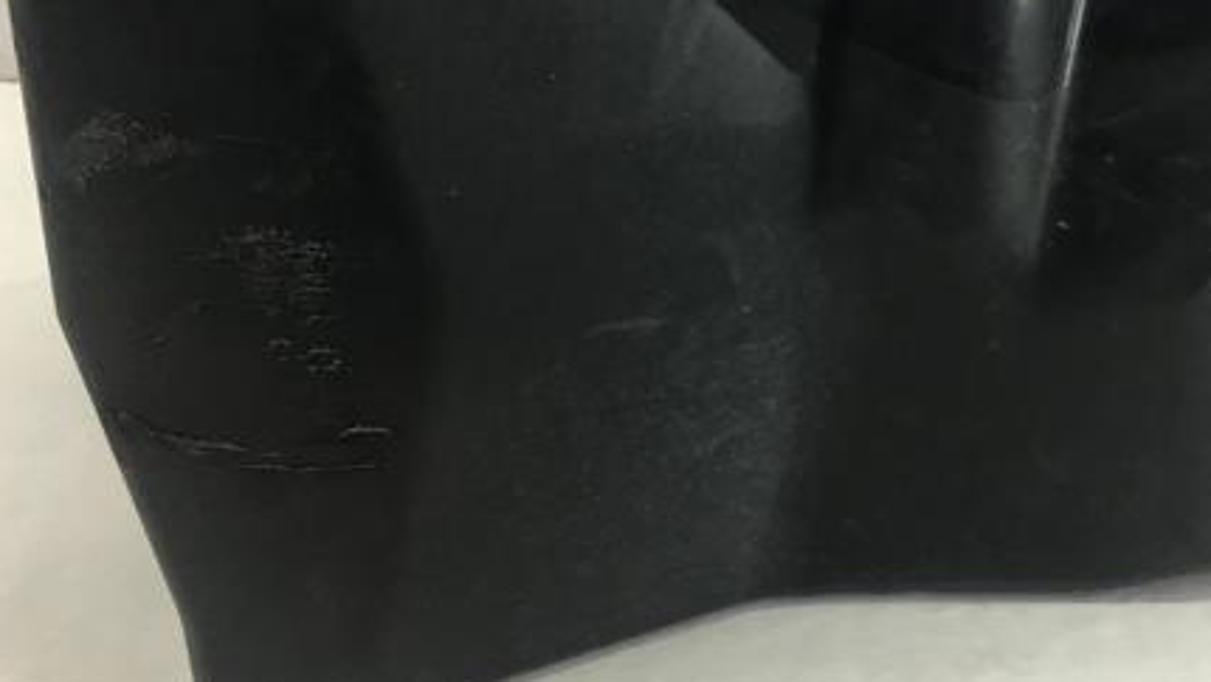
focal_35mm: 47
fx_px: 1509
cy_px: 158
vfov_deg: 25.1
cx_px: 825
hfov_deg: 43.0
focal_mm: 4.15
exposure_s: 1/33
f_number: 2.2
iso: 32
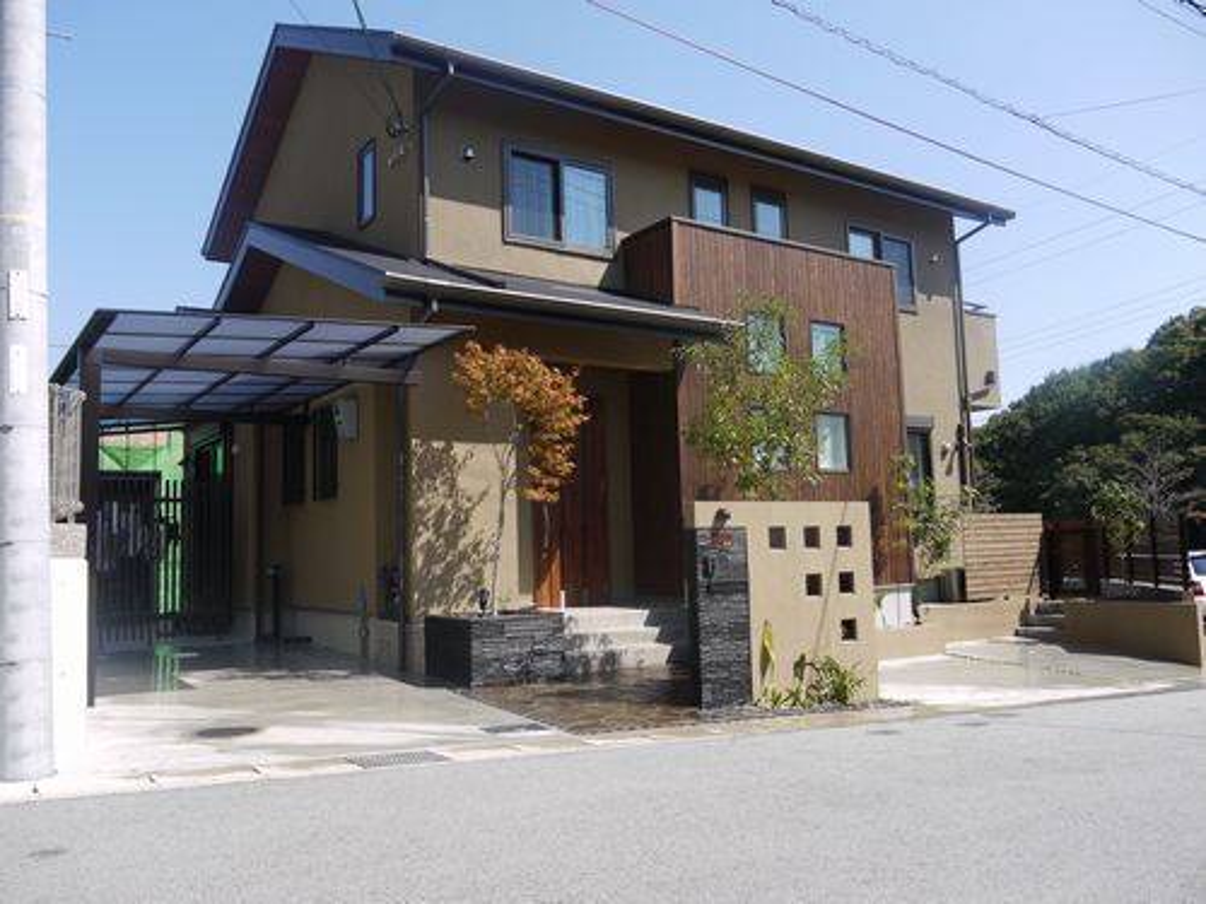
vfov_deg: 49.7
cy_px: 452
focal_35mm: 28
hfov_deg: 63.4
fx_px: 976
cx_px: 603
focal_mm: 14
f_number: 6.3
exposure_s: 1/320
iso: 100
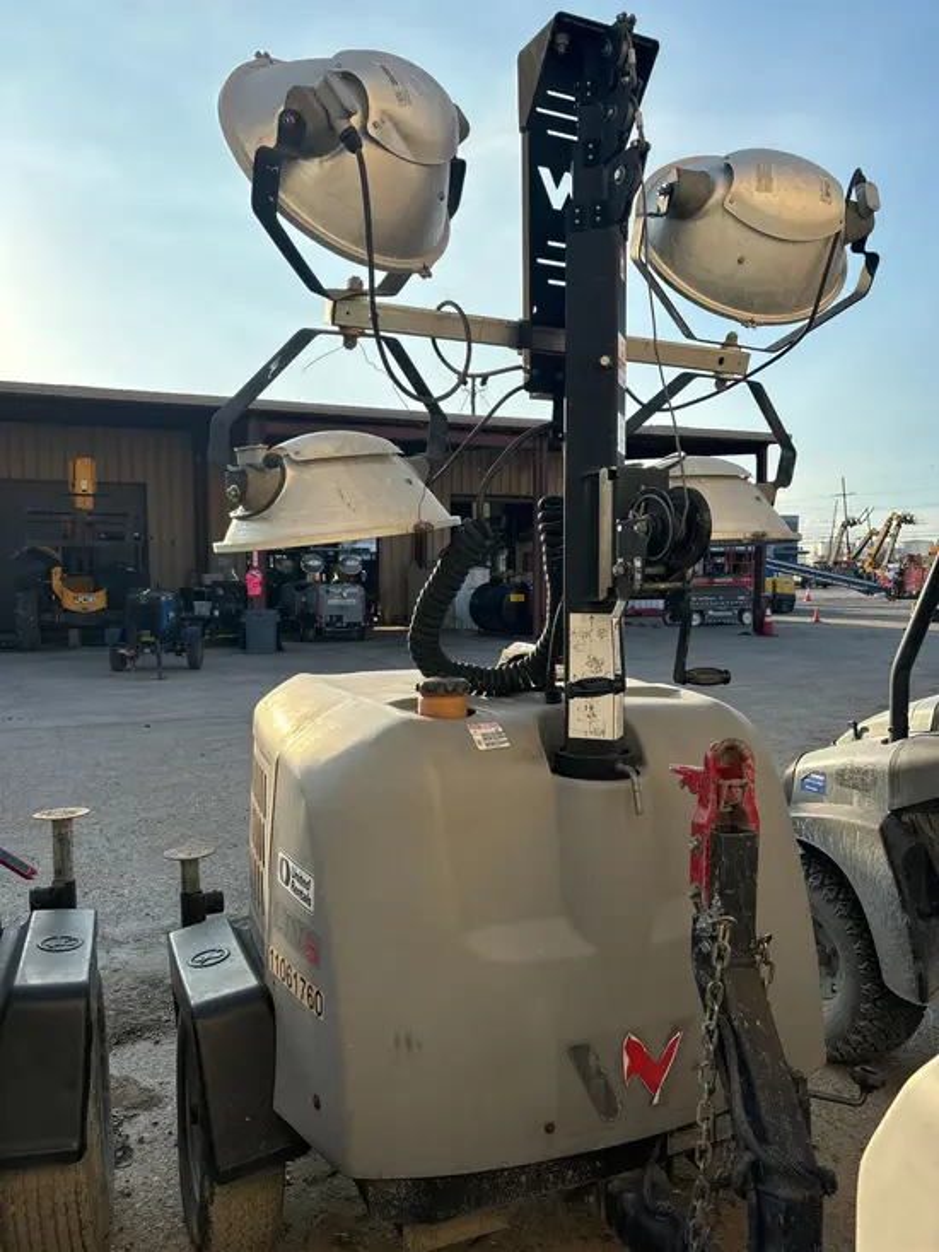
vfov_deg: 67.3
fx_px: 940
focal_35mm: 26
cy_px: 626
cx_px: 470
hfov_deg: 53.1
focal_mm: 5.96
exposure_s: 1/2193
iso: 50
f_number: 1.6
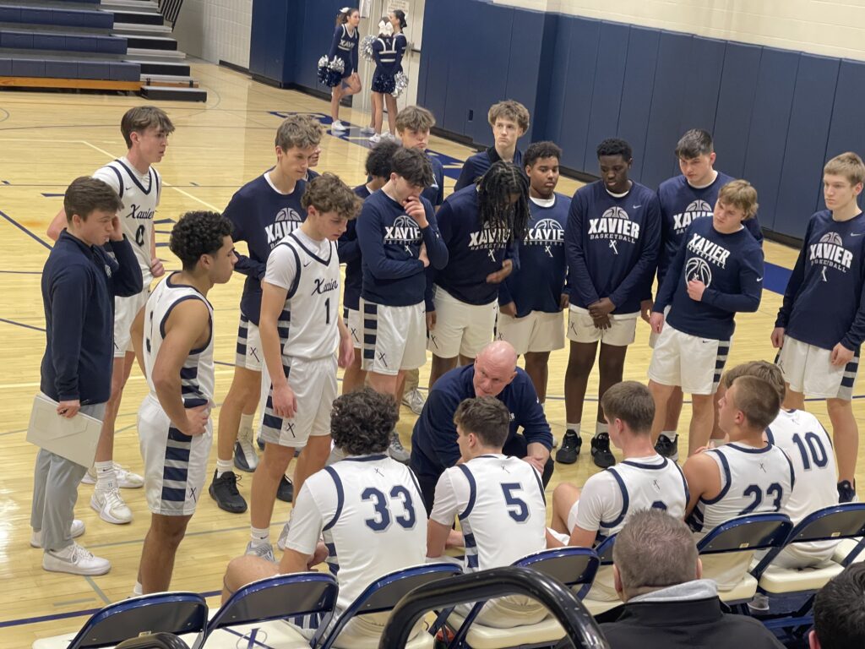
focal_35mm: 64
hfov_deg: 30.3
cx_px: 432
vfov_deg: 22.9
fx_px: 1599
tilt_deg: -15.4
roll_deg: -5.1
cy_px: 324
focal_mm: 7.5
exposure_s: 1/60
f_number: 2.2
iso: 320
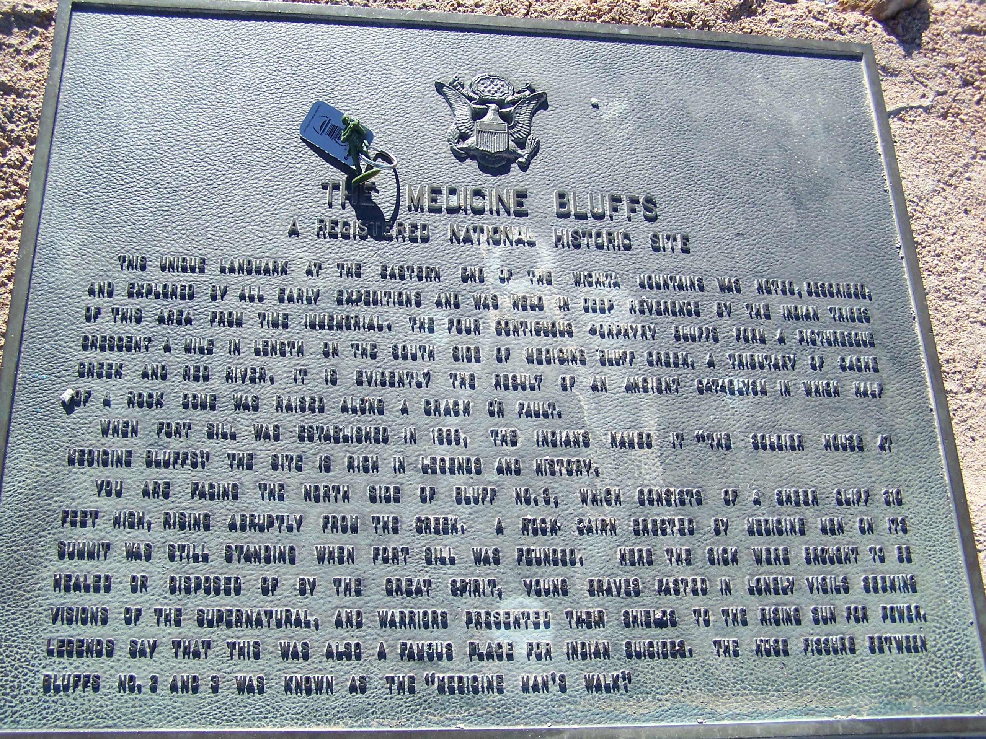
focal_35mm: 38
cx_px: 493
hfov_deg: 49.0
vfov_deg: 37.7
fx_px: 1082
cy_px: 370
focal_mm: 6.3
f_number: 2.8
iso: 80
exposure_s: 1/750
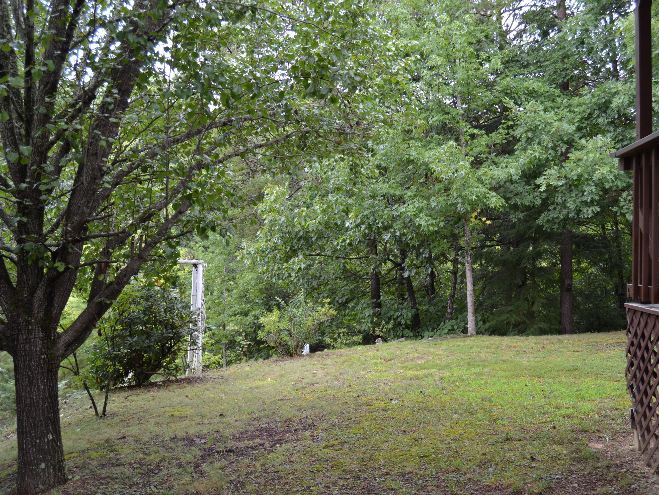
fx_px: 685
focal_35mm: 36
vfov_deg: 39.7
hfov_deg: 51.2
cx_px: 369
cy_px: 249
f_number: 5.6
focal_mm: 22
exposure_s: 1/125
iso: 400
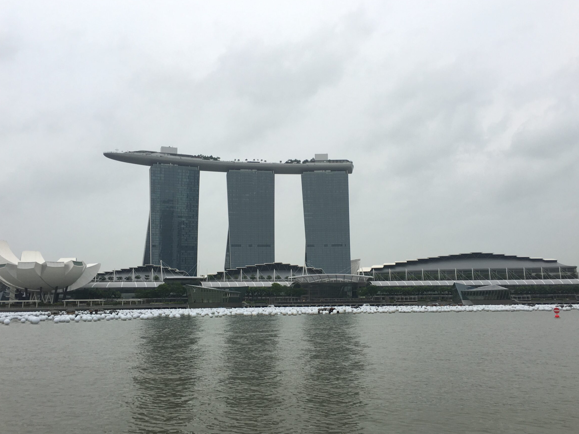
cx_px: 296
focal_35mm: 32
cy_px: 217
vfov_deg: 44.2
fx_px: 535
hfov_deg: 56.8
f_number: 2.2
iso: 25
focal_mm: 4.15
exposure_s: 1/1054
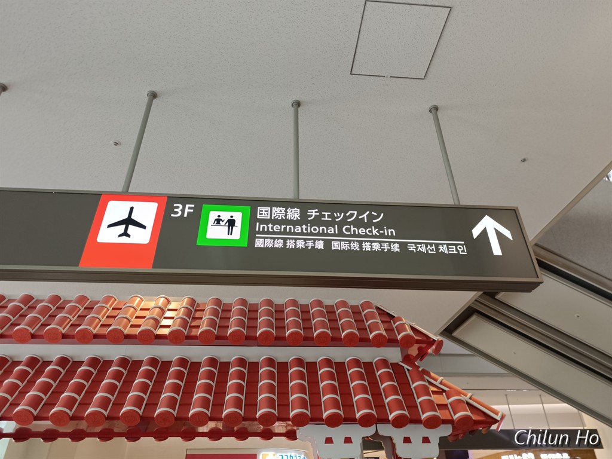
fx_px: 424
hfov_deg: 71.6
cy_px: 230
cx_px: 306
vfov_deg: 56.8
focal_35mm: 24
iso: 636
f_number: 1.65
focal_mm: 6.14
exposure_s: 1/100
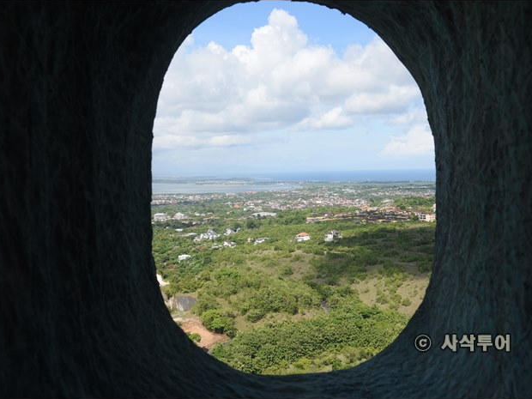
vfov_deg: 37.7
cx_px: 263
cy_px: 200
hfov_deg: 49.0
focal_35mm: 38
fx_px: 584
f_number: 8
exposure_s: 1/250
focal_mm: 35
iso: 100
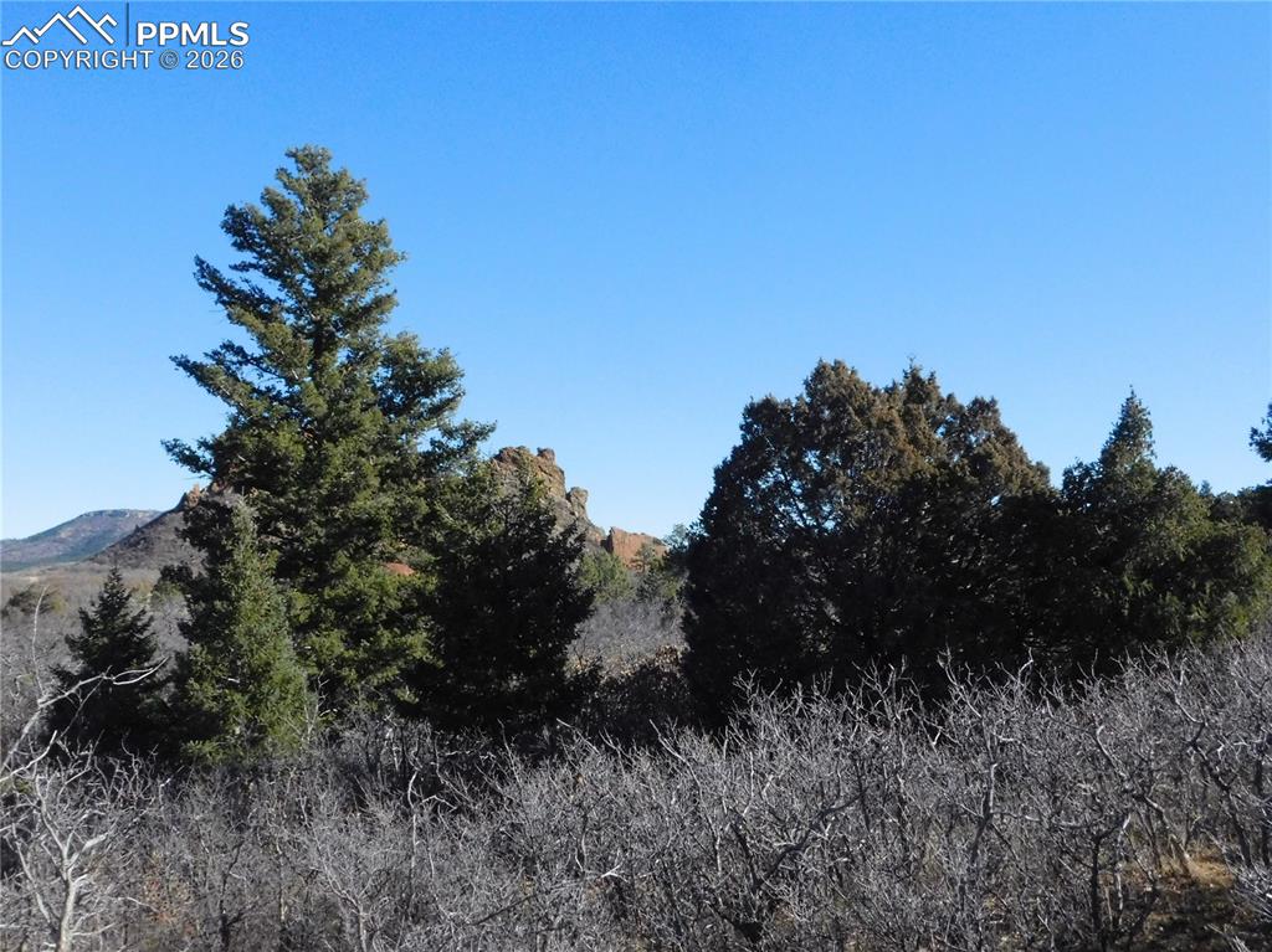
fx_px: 1322
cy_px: 476
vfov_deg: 39.6
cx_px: 636
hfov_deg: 51.4
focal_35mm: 36
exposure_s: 1/1500
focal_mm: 6.3
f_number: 7
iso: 800
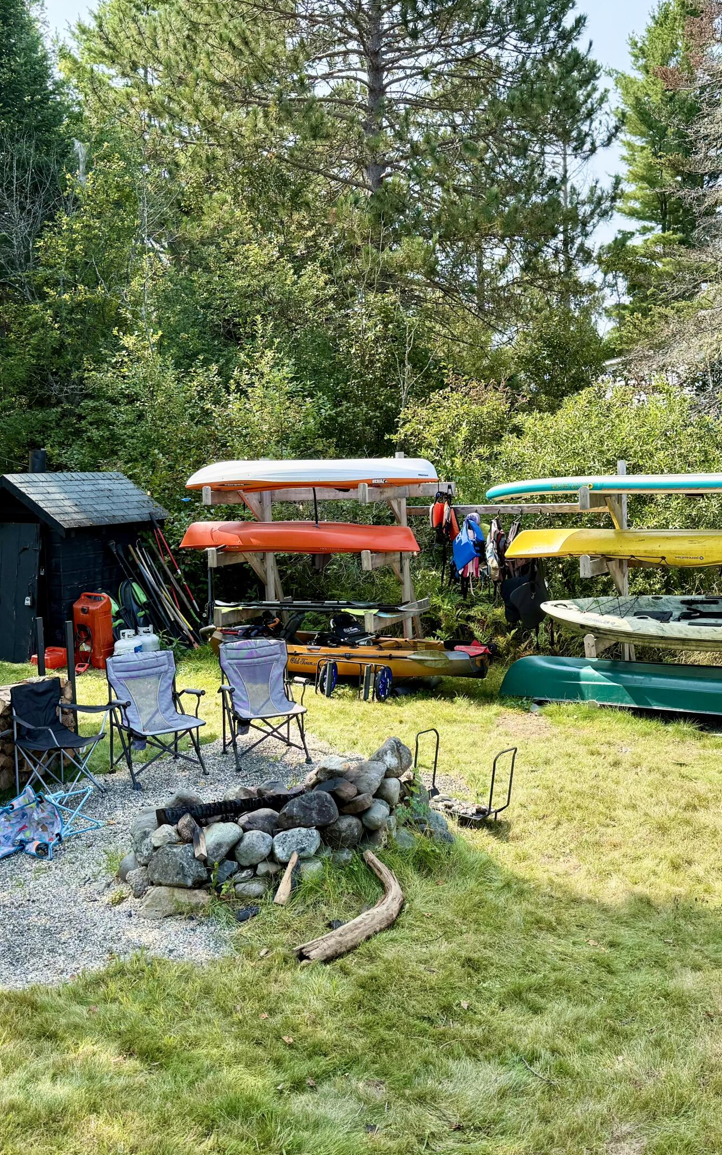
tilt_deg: -5.8
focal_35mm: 36
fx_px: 1133
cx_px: 414
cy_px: 606
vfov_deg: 54.0
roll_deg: +1.8
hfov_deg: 35.3
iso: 100
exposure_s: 1/1230
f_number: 1.78
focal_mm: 6.76
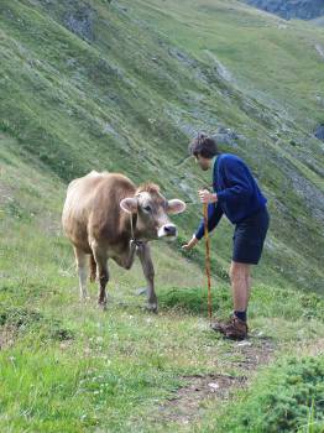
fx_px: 1462
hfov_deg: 12.6
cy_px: 216
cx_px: 162
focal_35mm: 117
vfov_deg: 16.8
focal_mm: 19.4
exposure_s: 1/180
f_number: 3.2
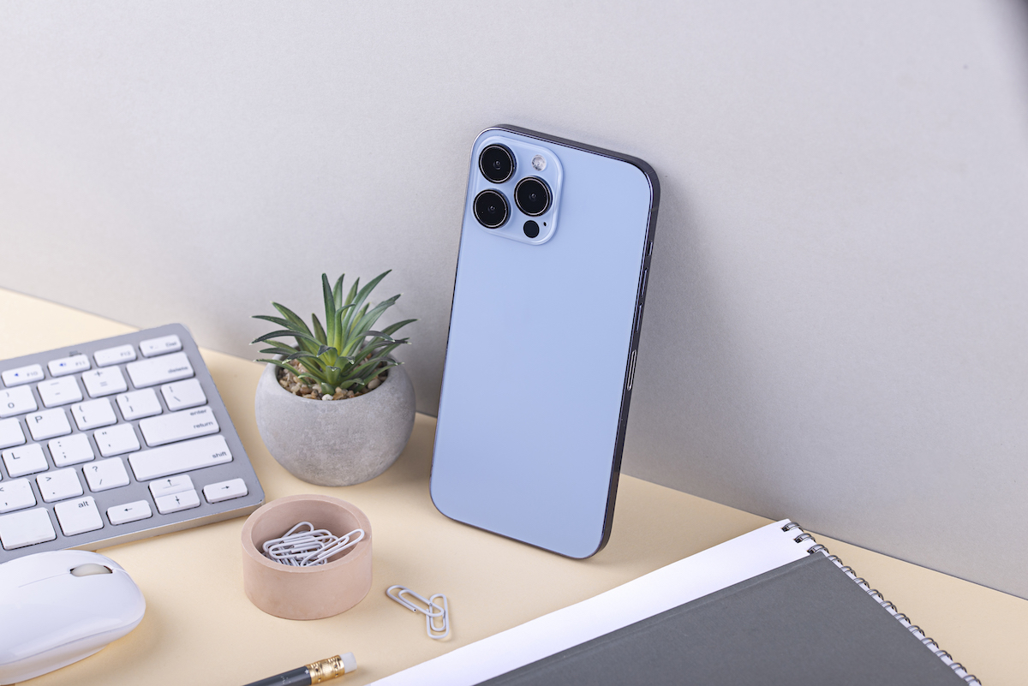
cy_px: 343
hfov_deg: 19.4
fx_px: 2999
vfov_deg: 13.1
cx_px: 514
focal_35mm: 105
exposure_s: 1/100
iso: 100
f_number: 9
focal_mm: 105
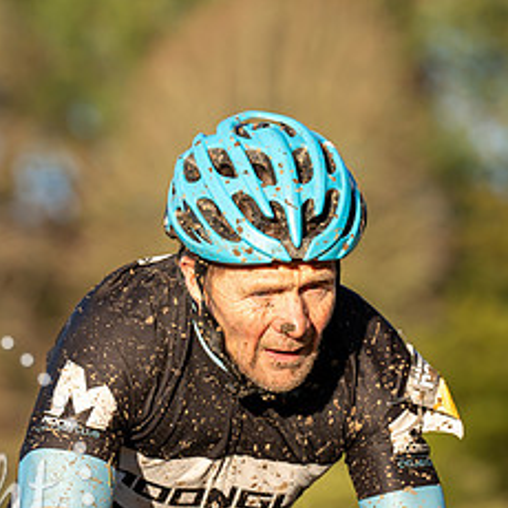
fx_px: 5130
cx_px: 230
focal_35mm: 309
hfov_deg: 5.7
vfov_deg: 5.7
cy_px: 390
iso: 250
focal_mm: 144
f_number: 3.5
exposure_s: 1/1000
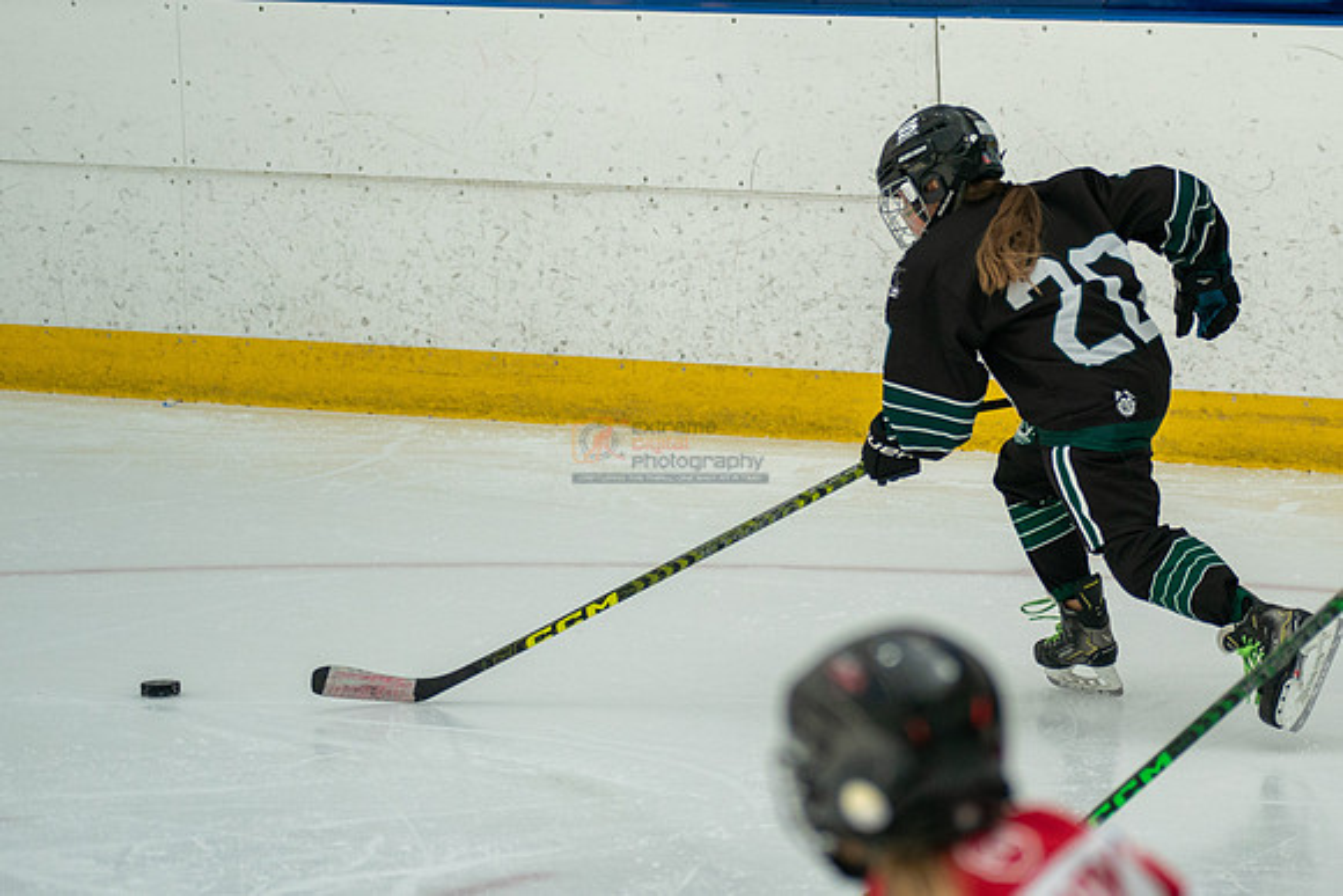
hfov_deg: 9.0
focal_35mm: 228
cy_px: 204
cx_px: 1037
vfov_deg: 6.0
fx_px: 8524
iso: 1600
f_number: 3.5
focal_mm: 148
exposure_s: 1/2500
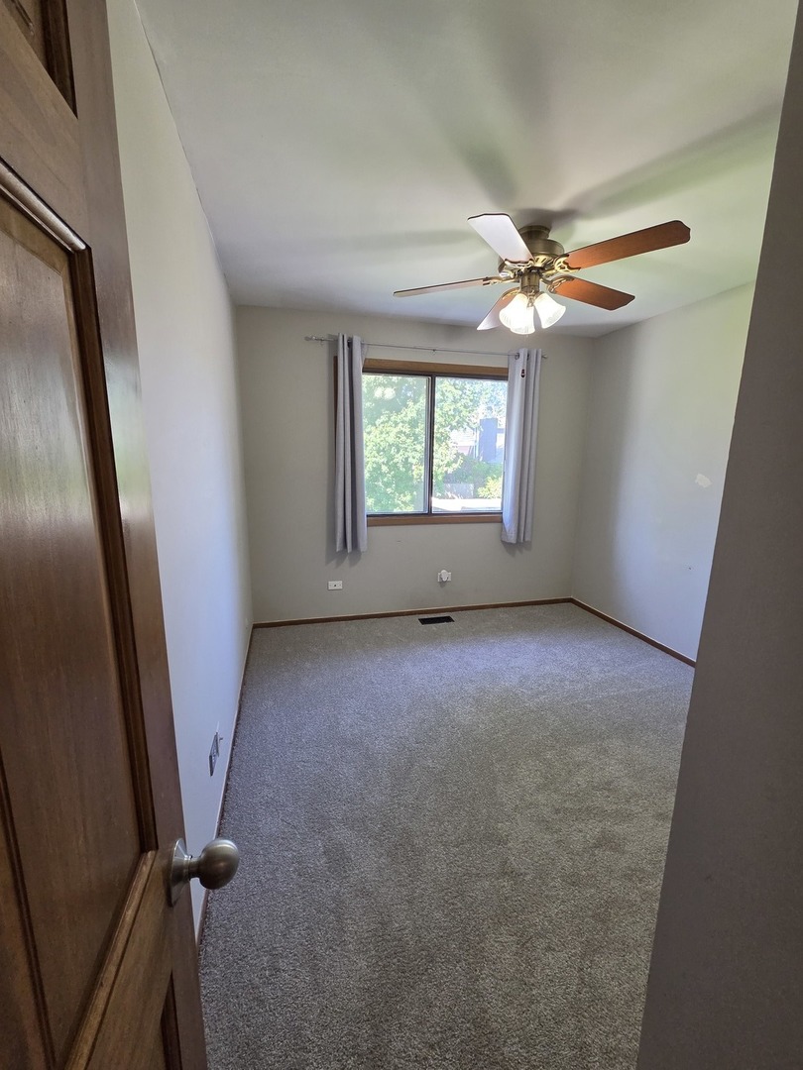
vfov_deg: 106.2
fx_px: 402
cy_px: 535
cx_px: 402
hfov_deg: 89.9
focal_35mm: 13
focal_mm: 2.2
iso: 250
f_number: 2.2
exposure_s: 1/120
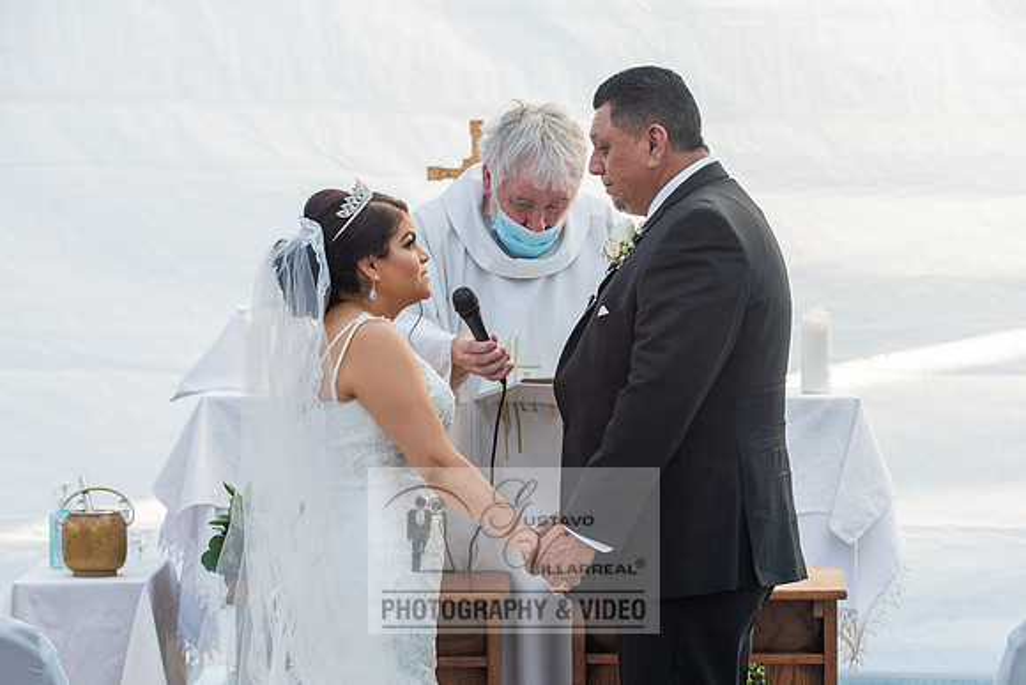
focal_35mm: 151
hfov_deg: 13.6
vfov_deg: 9.1
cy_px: 387
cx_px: 522
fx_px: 4308
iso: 800
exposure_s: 1/125
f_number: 6.3
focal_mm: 130
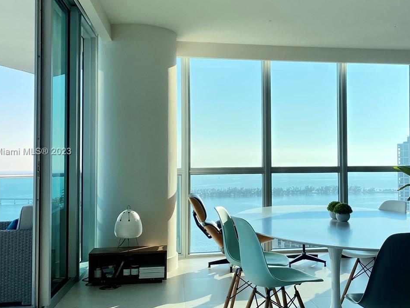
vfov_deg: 32.9
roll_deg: +0.3
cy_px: 152
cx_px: 280
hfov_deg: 42.3
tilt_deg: +1.5
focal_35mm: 44
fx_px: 521
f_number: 1.8
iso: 32
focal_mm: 4.25
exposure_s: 1/2315
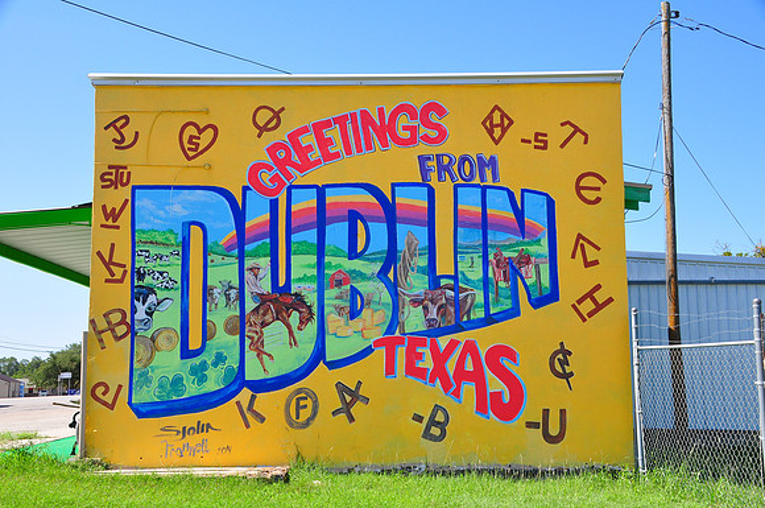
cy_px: 254
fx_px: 987
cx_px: 382
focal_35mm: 46
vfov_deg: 28.9
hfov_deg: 42.4
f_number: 11
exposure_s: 1/160
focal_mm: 31
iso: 200
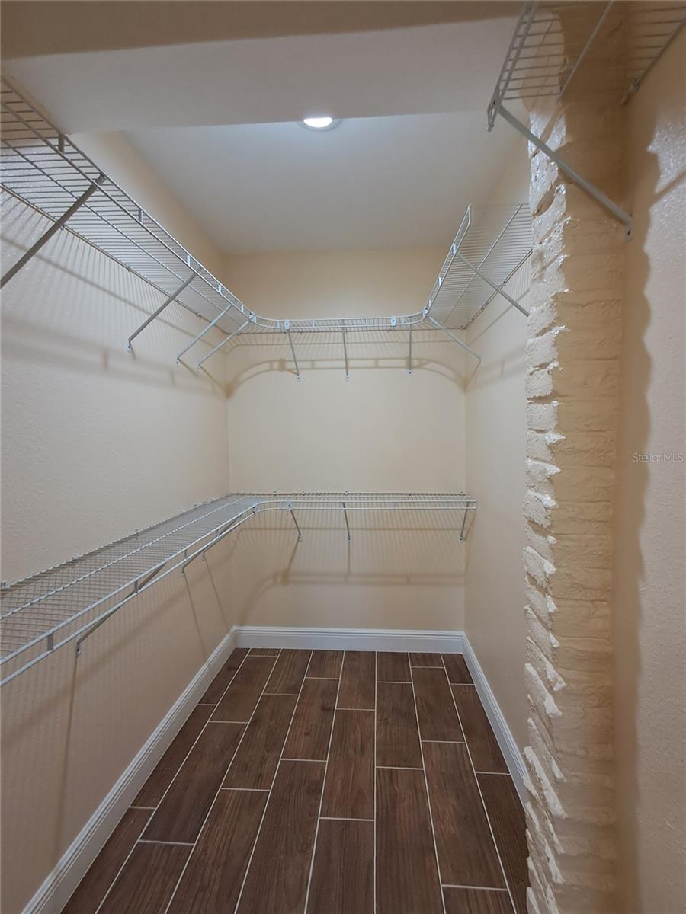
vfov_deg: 94.5
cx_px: 343
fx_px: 423
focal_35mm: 16
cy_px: 457
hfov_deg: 78.1
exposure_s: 1/40
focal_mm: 1.64
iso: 125
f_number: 2.2
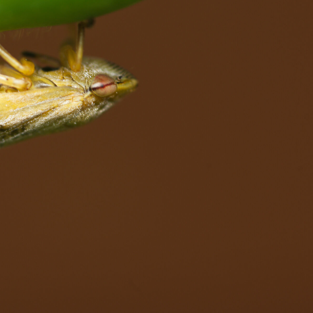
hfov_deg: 5.1
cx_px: 37
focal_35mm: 345
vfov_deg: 5.1
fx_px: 3528
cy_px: 113
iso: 100
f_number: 11
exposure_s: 1/250
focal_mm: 135
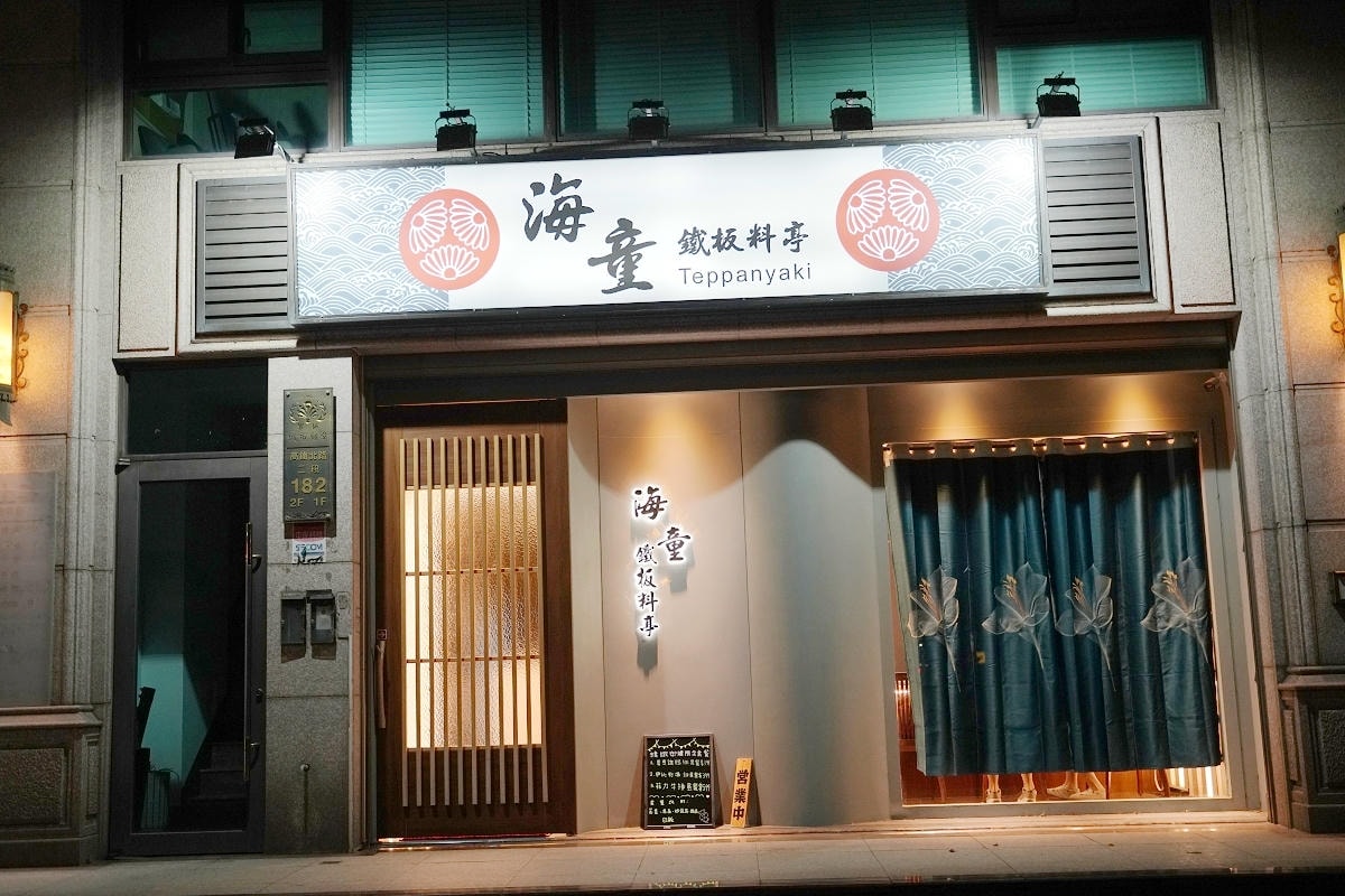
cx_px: 672
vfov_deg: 33.4
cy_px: 448
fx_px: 1494
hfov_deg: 48.5
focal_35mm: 40
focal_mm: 40
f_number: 2.8
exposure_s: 1/160
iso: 2000
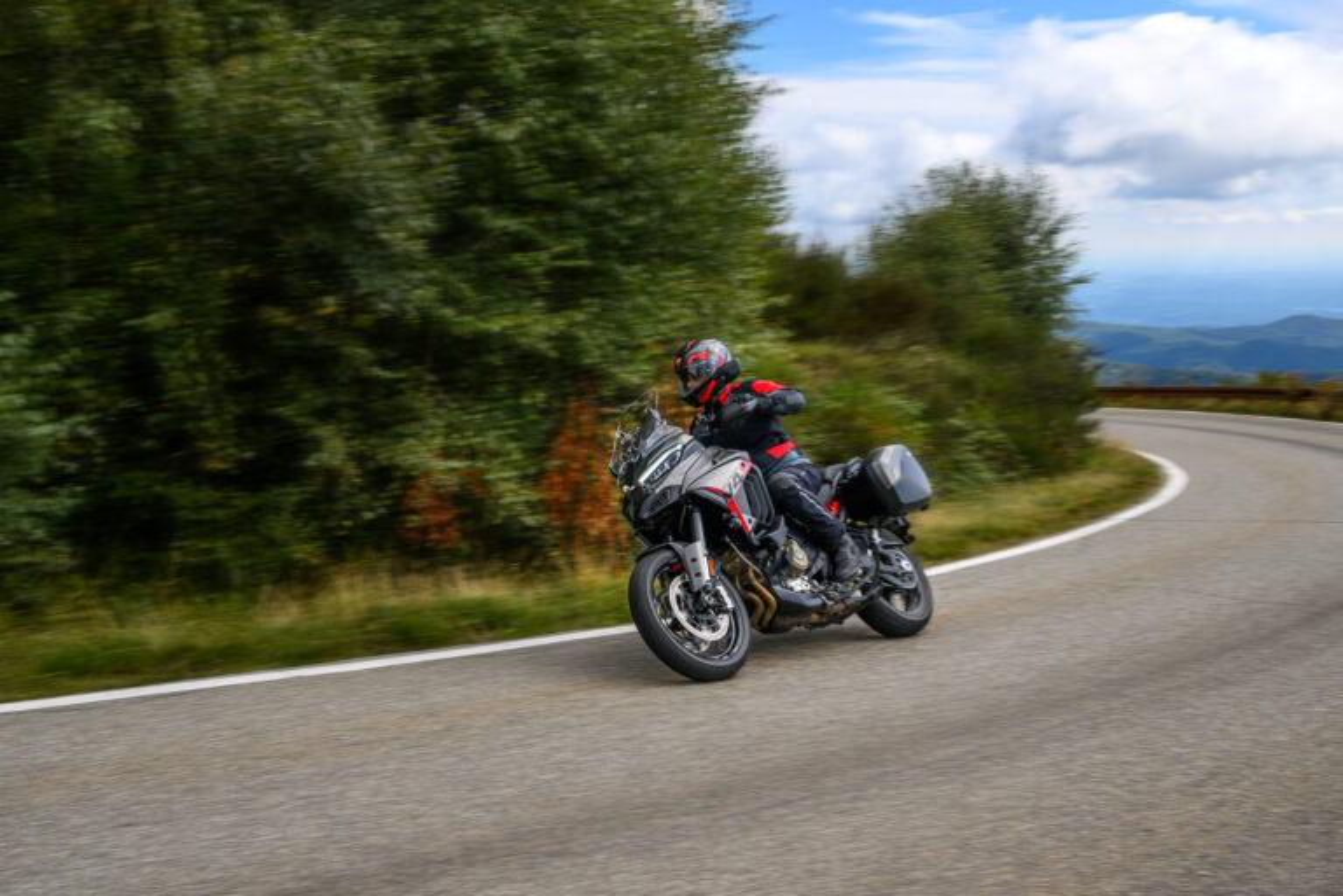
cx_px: 672
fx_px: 1567
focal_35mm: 42
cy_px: 448
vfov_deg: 31.9
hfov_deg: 46.4
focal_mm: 42
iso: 50
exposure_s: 1/250
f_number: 8
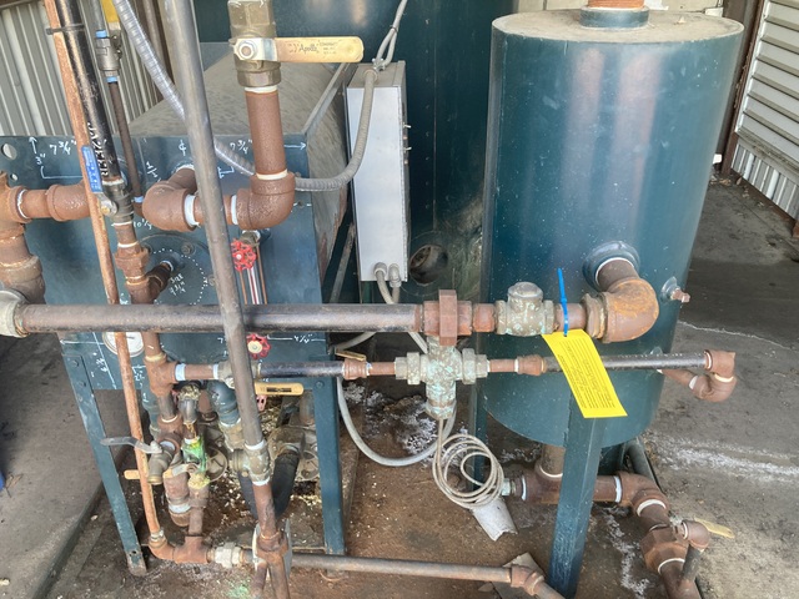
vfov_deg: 49.7
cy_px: 300
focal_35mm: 28
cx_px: 400
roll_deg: +1.0
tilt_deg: -28.5
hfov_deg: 63.4
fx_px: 646
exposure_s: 1/69
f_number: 1.8
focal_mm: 3.99
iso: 80
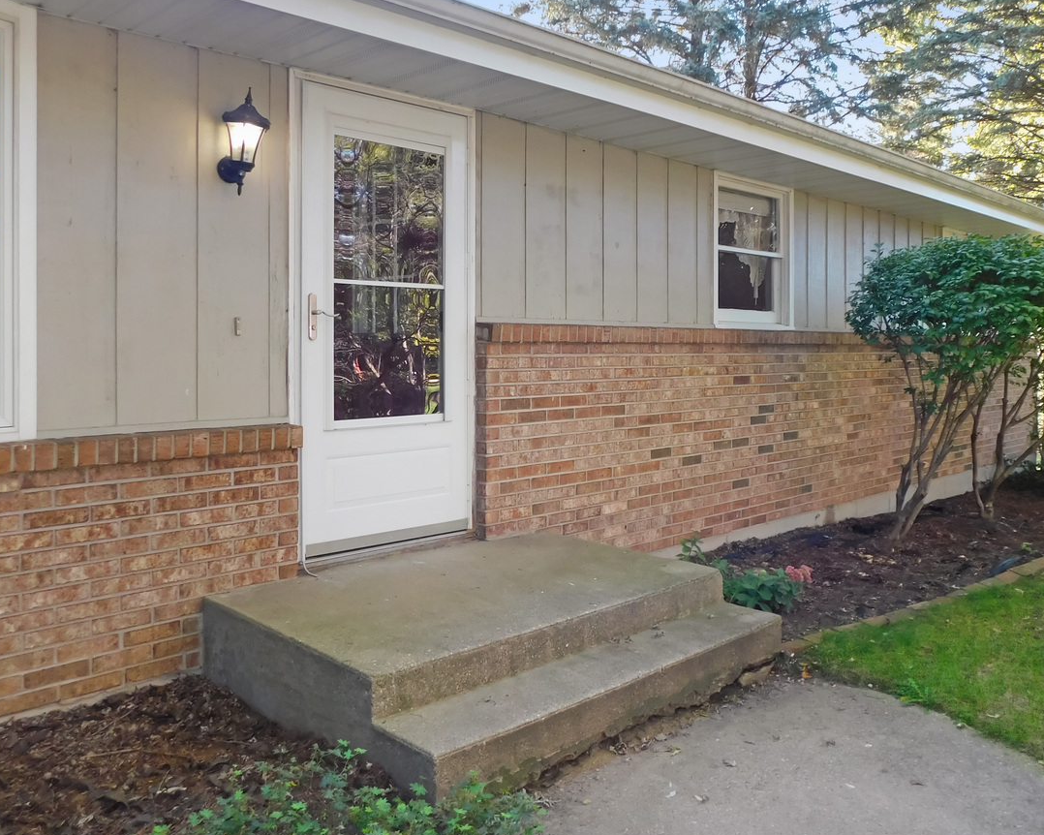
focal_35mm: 30
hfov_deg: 58.5
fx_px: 927
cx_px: 596
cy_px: 349
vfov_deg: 48.3
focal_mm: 4
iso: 125
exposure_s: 1/80
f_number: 3
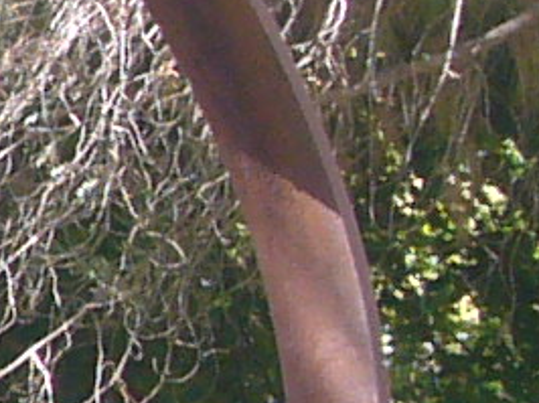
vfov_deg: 3.3
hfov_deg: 4.3
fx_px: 6954
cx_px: -1137
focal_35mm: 447
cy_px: 441
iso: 80
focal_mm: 6.9
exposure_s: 1/60
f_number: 3.3
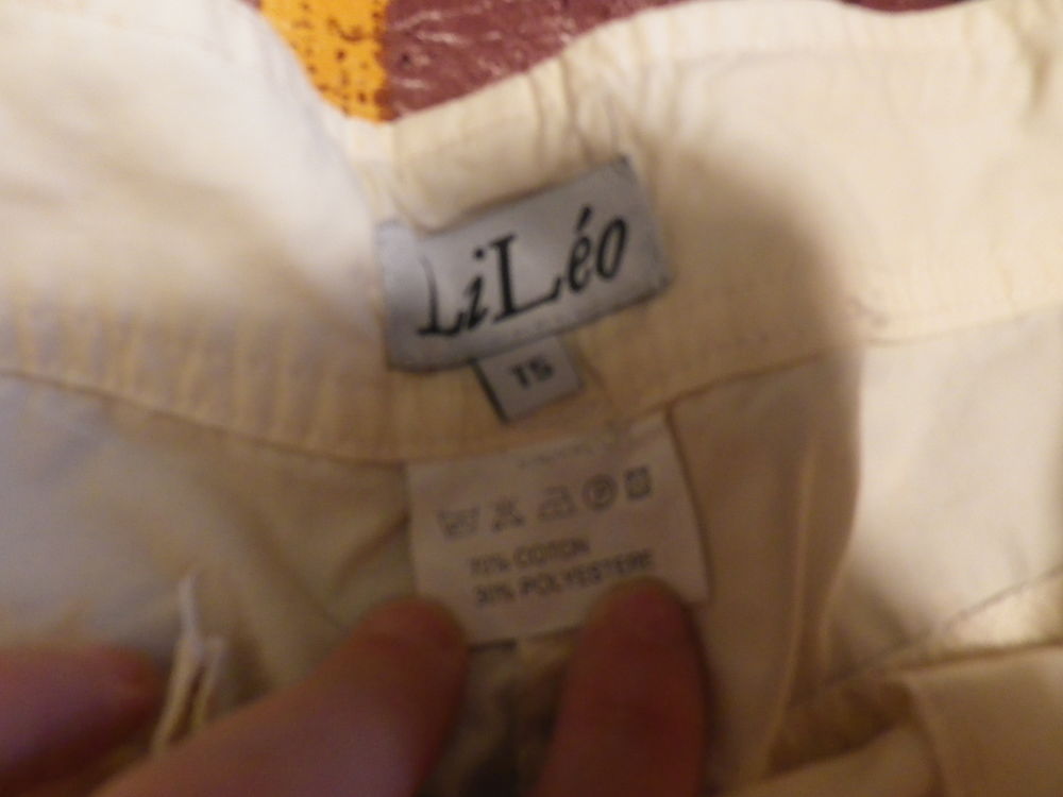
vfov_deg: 54.9
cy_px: 398
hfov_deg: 69.4
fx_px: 768
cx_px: 532
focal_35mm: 25
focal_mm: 4.5
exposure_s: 1/15
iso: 400
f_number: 3.5
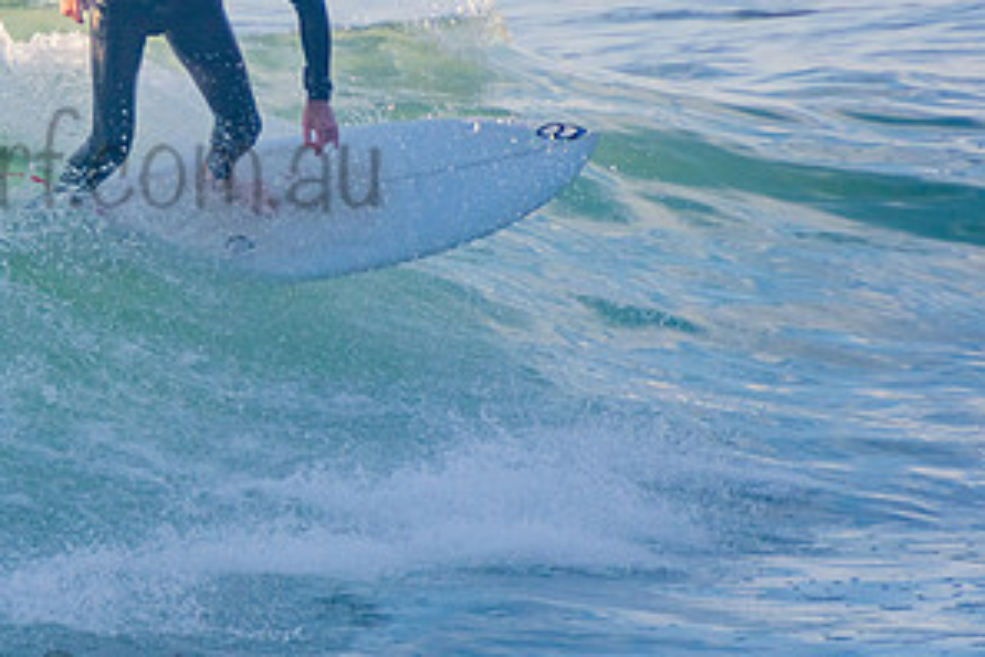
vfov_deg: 1.1
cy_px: 131
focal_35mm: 1215
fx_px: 33241
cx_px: 30
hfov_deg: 1.7
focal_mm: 400
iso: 400
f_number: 5.6
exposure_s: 1/1250
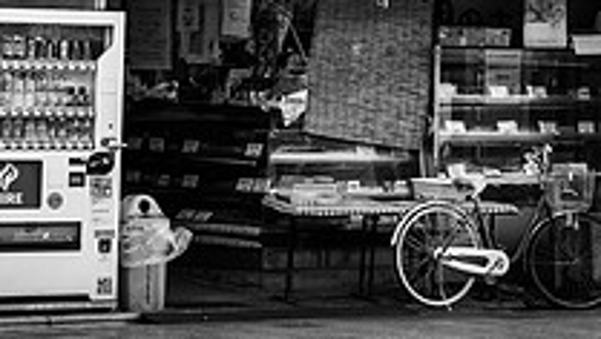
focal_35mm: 160
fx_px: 2552
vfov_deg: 7.5
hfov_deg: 13.4
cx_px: 420
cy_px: -142
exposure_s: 1/125
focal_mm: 55
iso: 200
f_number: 5.6
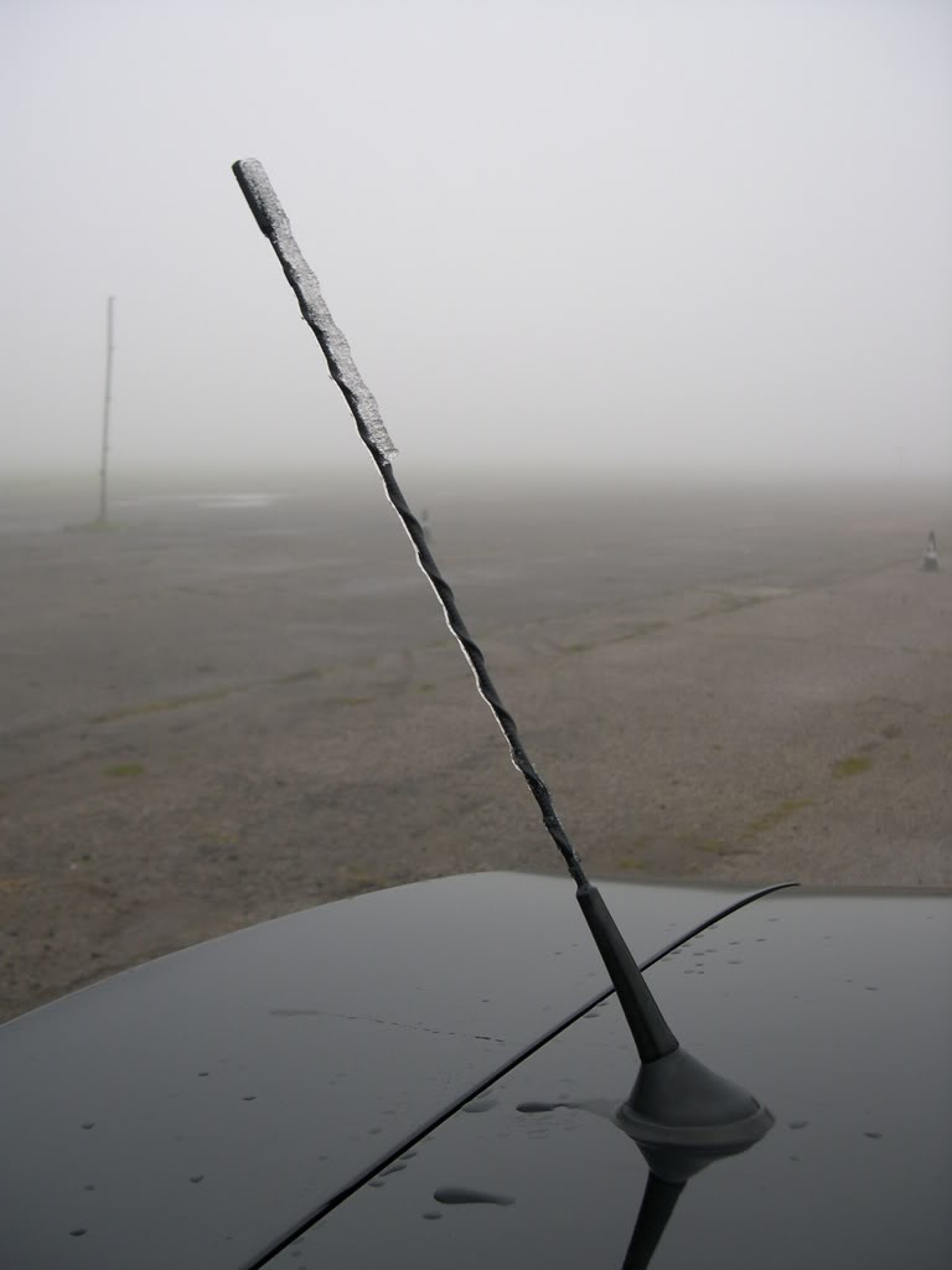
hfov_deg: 37.7
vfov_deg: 49.0
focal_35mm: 38
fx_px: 1393
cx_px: 476
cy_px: 635
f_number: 2.8
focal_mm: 8
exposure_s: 1/265
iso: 100
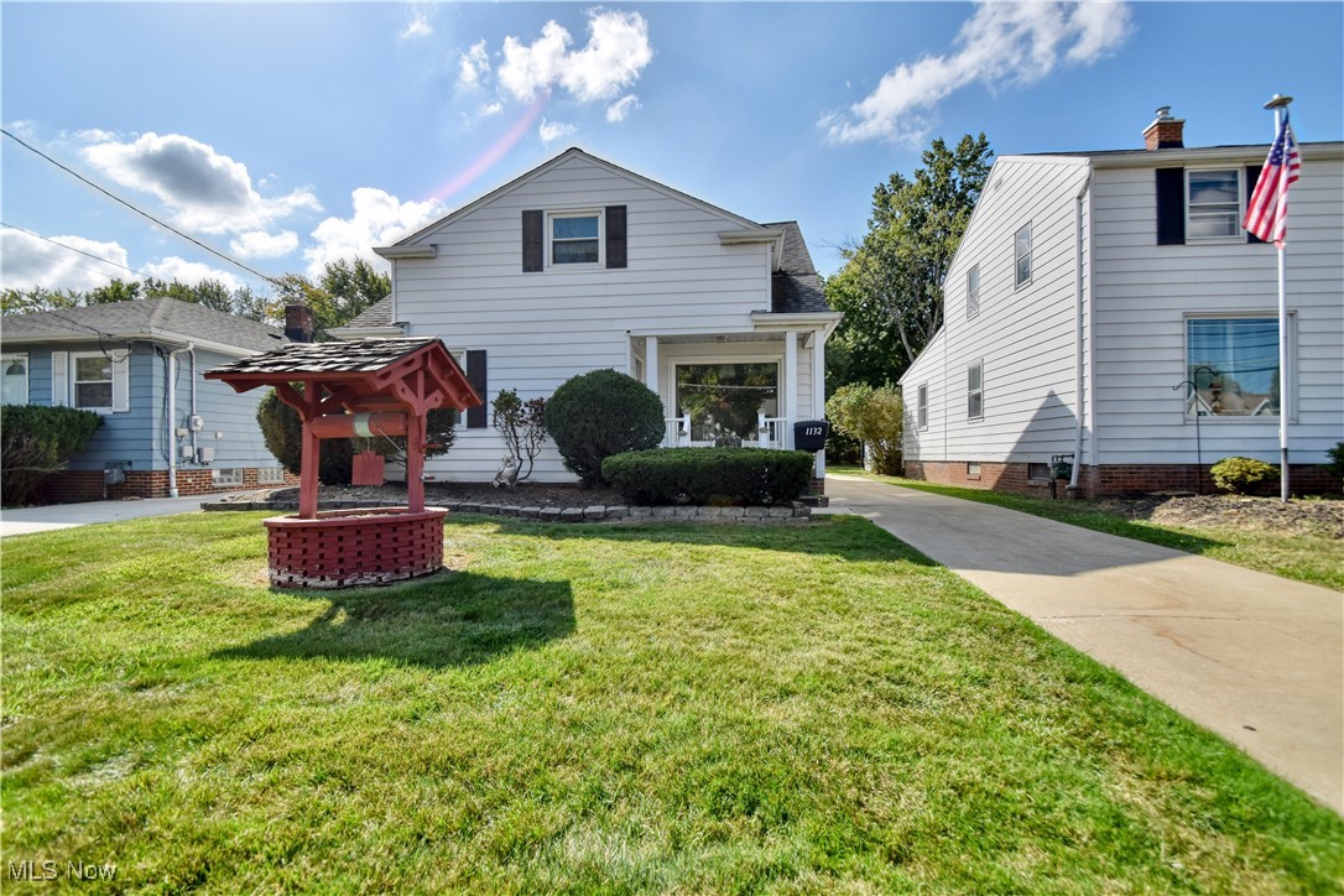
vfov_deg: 77.3
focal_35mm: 15
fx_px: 560
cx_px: 672
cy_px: 448
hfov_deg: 100.4
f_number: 7.1
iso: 400
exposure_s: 1/4000
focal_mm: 10
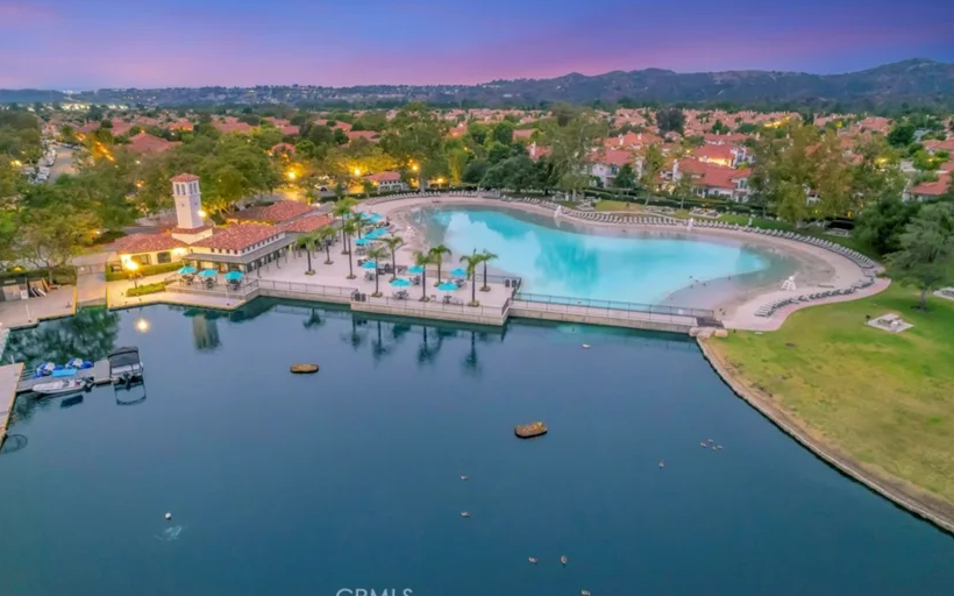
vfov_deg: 52.9
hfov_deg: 77.2
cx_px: 468
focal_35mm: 23
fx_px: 598
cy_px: 285
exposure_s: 1/5
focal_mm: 8.38
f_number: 2.8
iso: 1180
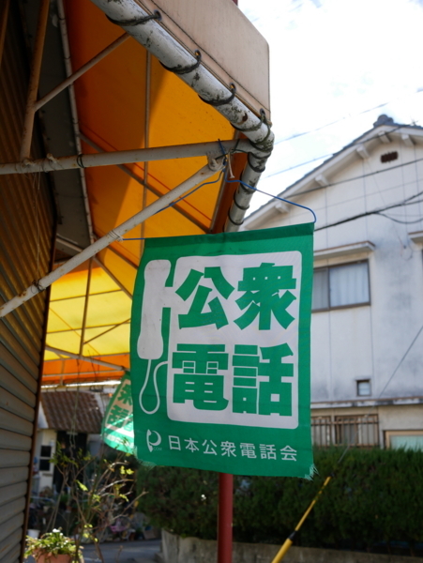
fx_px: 651
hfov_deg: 36.0
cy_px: 282
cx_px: 212
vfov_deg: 46.8
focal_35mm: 40
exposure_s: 1/500
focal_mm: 20
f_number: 4
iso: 200
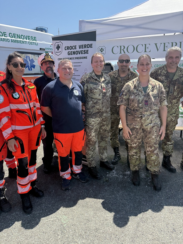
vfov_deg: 71.6
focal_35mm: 24
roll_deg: -2.0
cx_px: 92
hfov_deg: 56.8
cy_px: 122
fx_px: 169
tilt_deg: -14.1
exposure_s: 1/3145
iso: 100
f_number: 1.78
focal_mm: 6.76
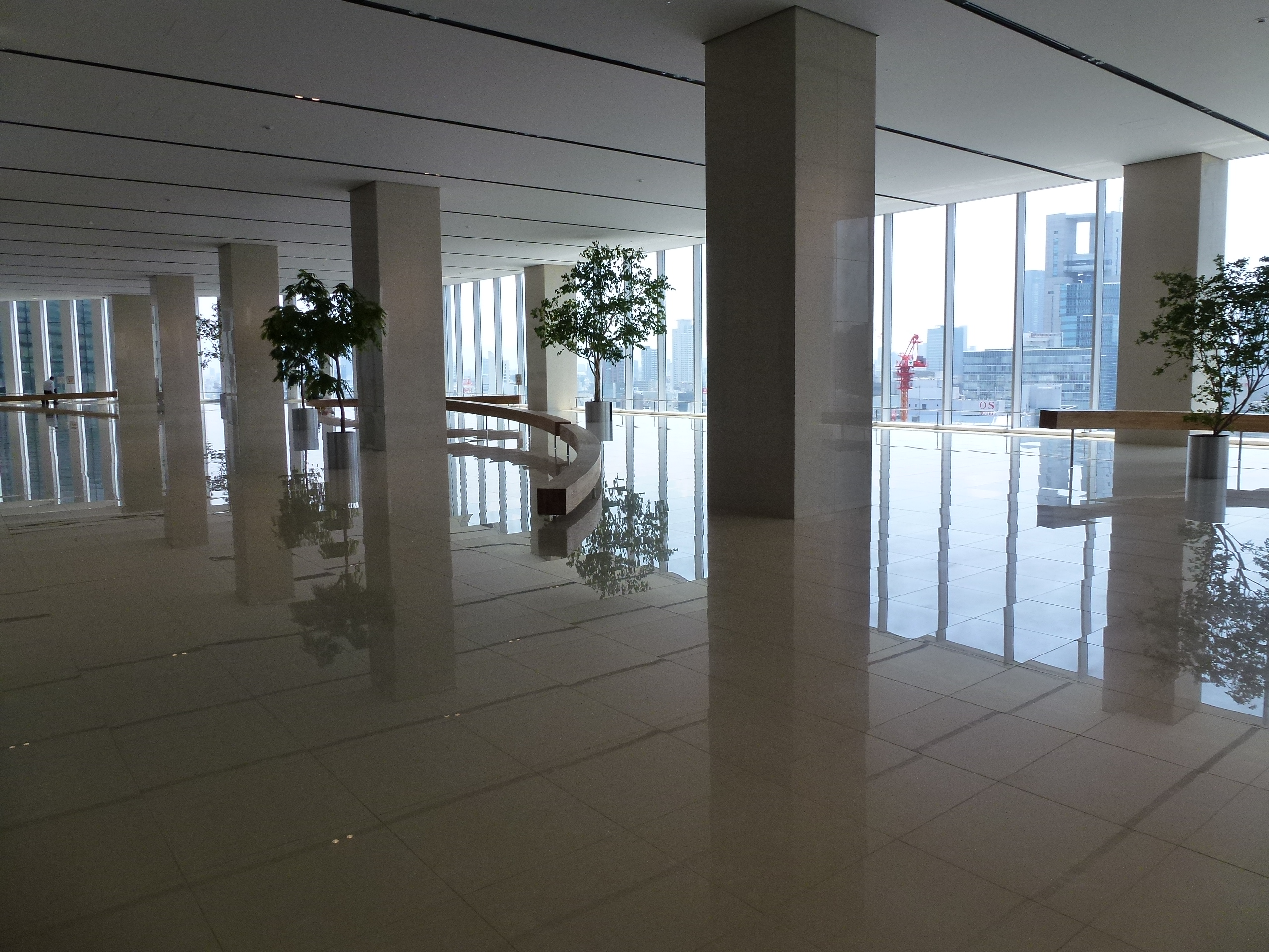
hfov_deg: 71.6
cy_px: 476
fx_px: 880
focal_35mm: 24
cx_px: 634
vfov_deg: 56.8
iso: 160
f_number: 4
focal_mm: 4.3
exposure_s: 1/250
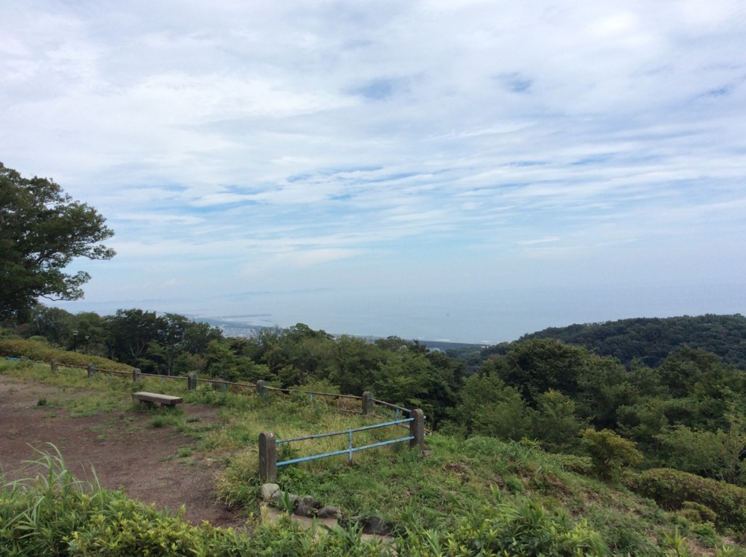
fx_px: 689
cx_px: 373
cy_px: 278
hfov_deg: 56.9
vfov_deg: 44.1
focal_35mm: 32
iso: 32
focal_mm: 3.3
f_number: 2.4
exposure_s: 1/2288
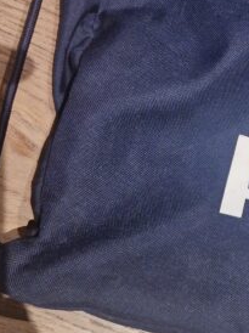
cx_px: 316
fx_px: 807
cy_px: 105
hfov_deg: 16.6
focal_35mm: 84
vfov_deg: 23.2
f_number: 1.8
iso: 800
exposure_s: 1/100
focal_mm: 5.4
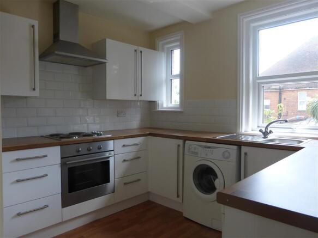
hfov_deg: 69.4
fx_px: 230
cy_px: 119
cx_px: 159
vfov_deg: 54.9
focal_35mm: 25
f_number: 3.3
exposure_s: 1/60
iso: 100
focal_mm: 4.3
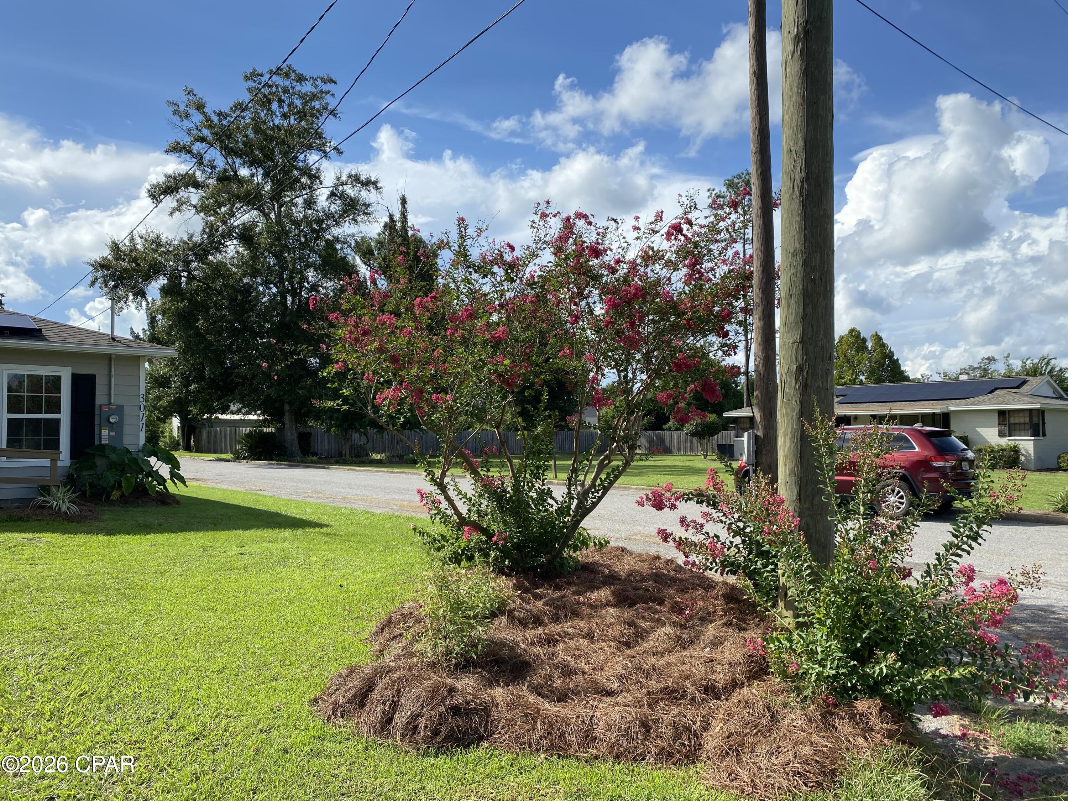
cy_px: 400
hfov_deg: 67.3
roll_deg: +0.0
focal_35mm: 26
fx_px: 802
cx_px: 534
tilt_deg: +1.8
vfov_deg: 53.1
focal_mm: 4.25
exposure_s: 1/3040
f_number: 1.8
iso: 32
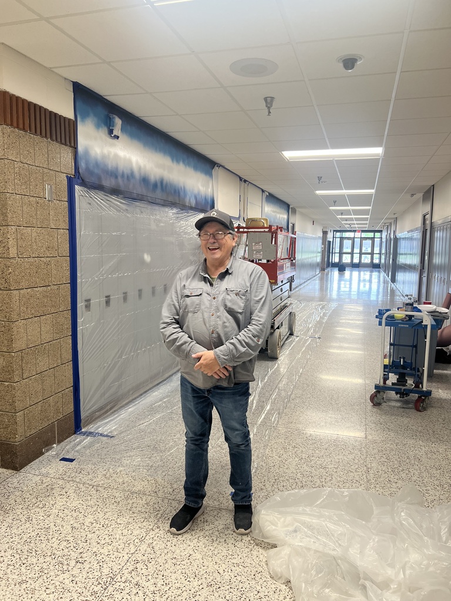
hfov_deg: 53.1
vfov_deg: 67.3
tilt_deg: -6.3
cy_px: 300
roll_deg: -0.9
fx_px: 452
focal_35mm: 26
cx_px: 226
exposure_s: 1/115
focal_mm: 5.7
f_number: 1.5
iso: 125
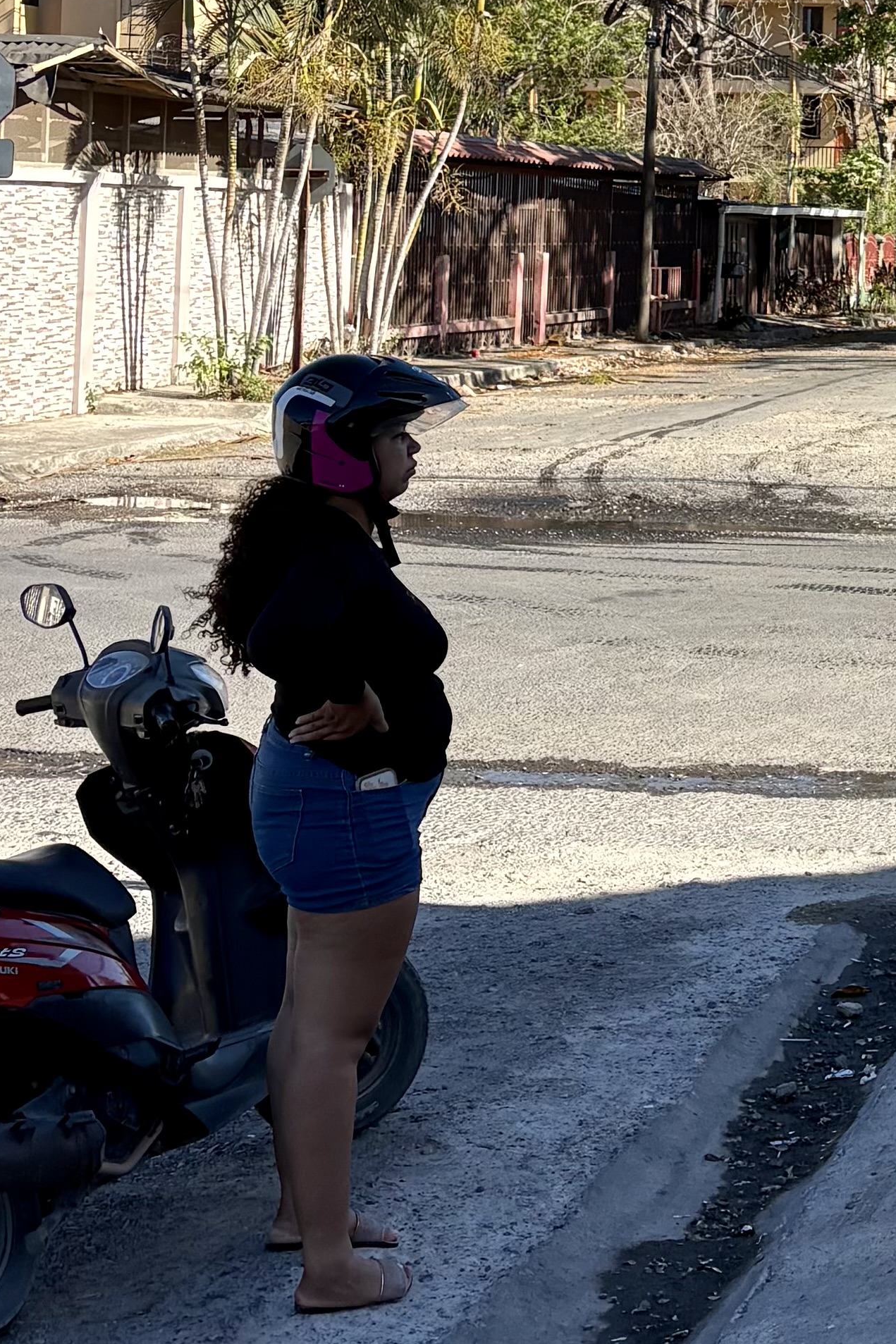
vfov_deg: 24.0
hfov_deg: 15.7
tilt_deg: +3.2
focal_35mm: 81
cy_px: 20
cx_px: 1281
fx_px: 3024
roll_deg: -1.2
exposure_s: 1/2141
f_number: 1.6
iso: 50
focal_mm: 5.96
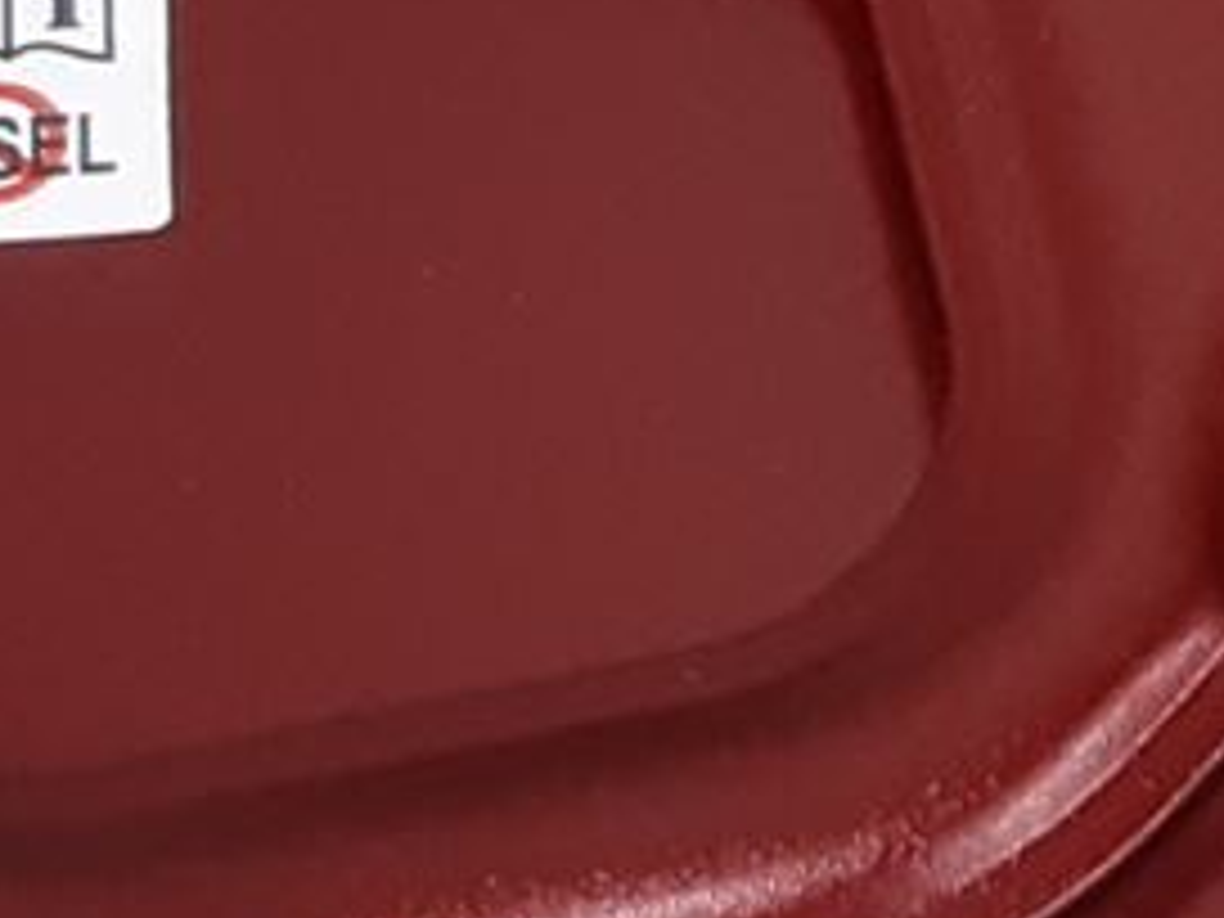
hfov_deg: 9.7
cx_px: 1971
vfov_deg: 7.5
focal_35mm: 196
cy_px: -176
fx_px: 6930
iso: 160
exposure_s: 1/50
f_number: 1.7
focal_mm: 3.93
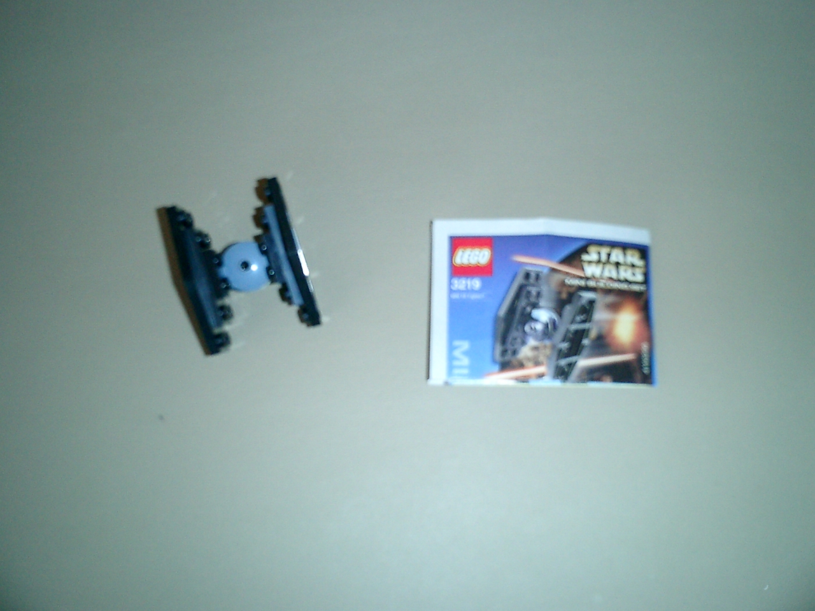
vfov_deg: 39.7
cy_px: 306
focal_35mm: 36
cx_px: 408
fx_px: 848
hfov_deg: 51.4
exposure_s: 1/30
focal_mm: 7.5
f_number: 3.2
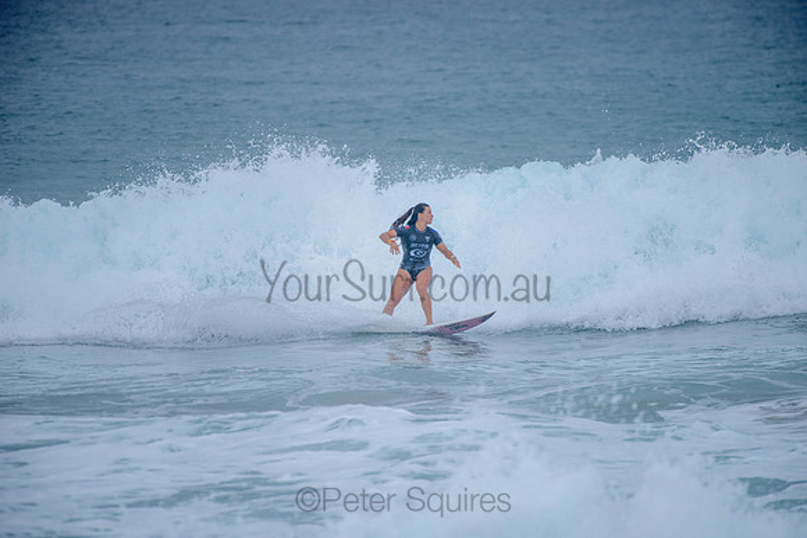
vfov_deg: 2.8
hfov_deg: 4.1
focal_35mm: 500
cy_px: 269
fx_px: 11213
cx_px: 404
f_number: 5.6
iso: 400
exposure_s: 1/2000
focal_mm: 500
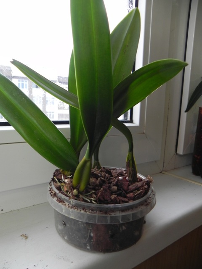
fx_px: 202
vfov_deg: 67.3
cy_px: 134
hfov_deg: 53.1
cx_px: 101
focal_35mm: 26
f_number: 2.8
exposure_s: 1/30
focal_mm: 4.6
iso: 170
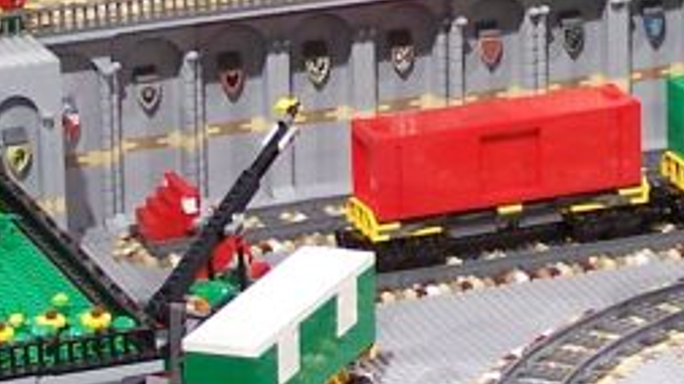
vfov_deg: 4.3
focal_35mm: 282
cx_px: 814
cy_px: 19
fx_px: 5112
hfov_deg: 7.6
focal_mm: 10.7
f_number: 3.2
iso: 80
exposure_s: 1/4
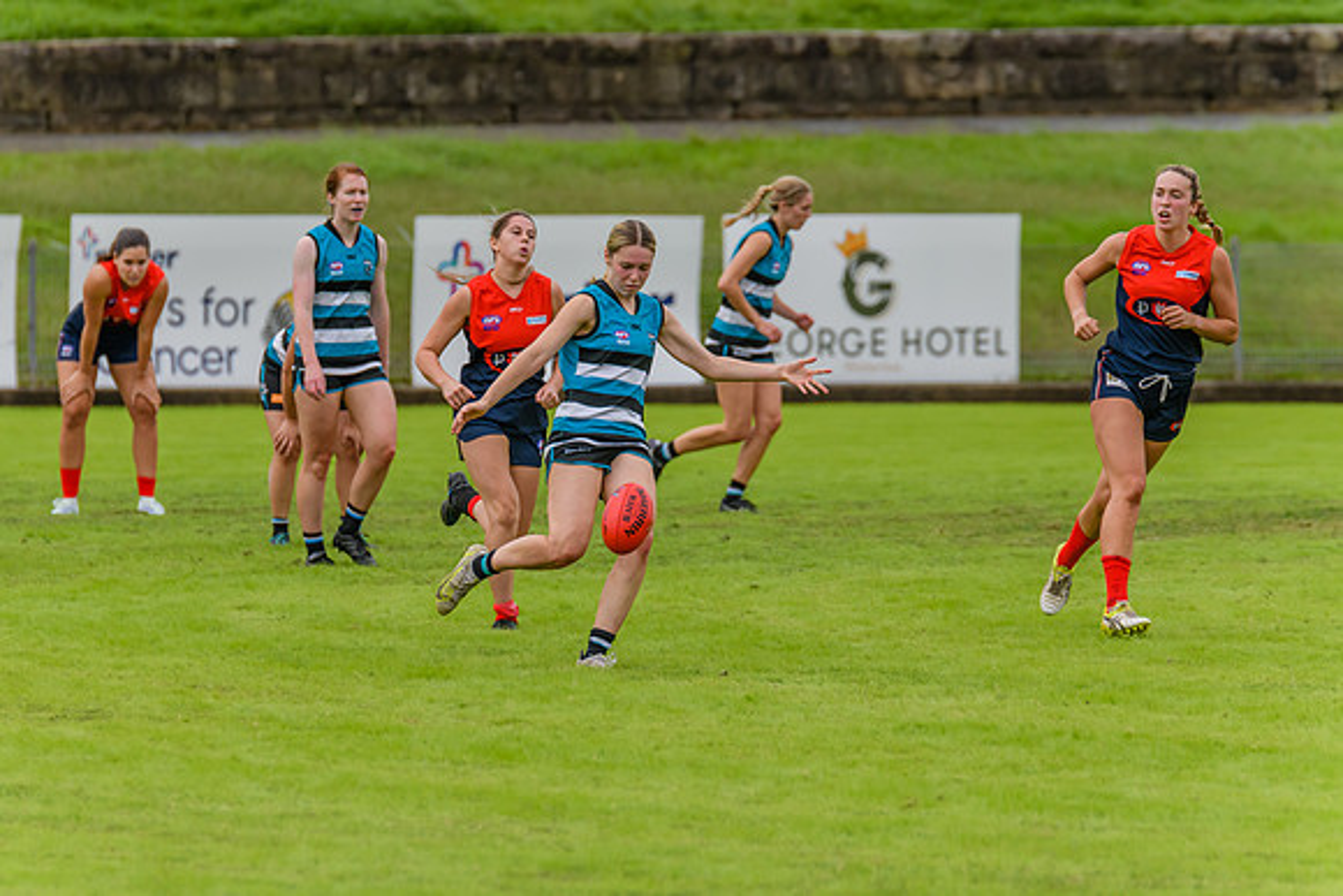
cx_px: 664
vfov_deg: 3.0
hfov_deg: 4.5
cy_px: 460
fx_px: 17169
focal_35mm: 460
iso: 800
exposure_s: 1/2000
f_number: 7.1
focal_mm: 420
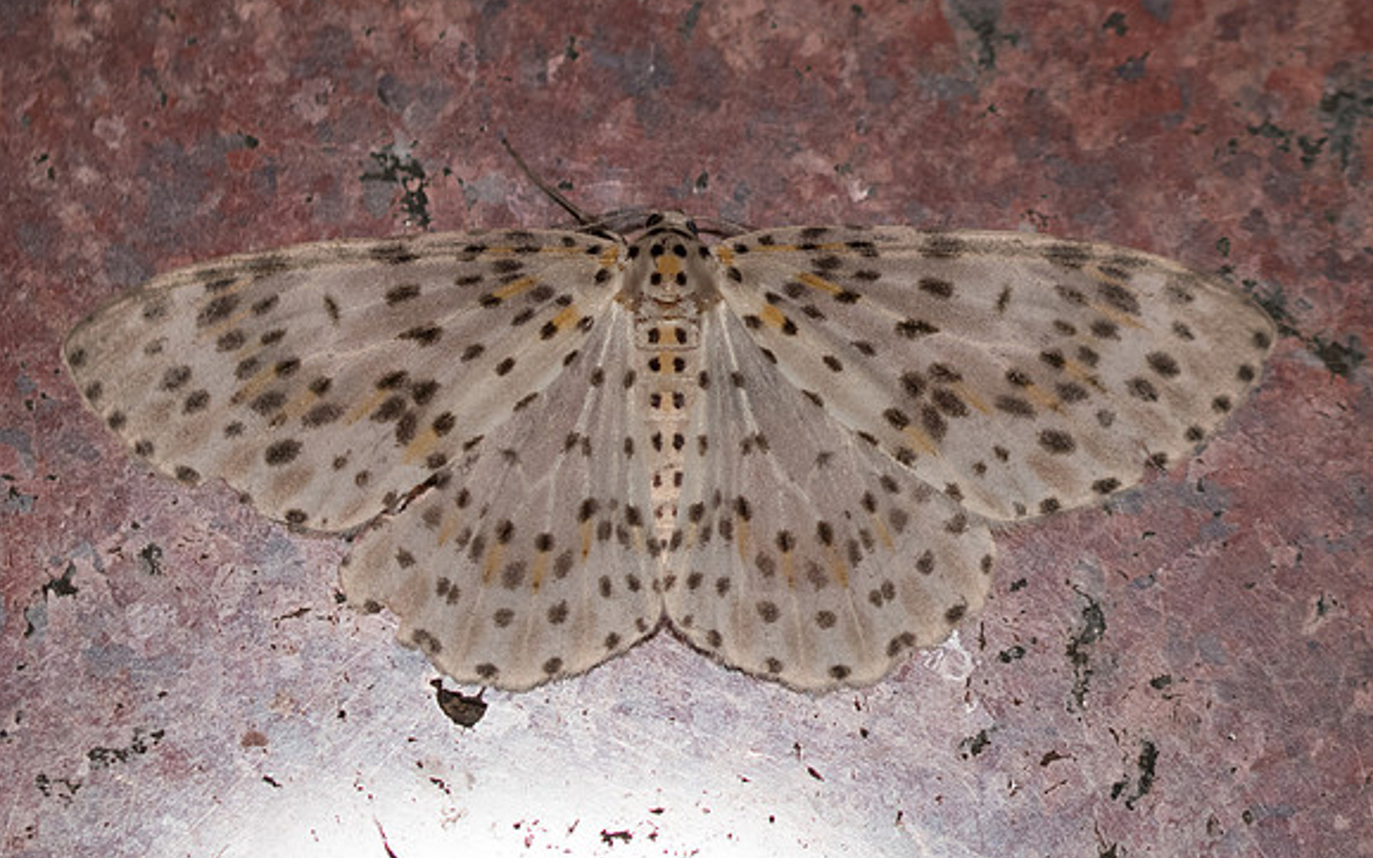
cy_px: 309
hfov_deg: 8.0
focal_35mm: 261
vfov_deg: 5.0
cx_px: 642
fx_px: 9764
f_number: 3.3
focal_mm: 90
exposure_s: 1/320
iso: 1000
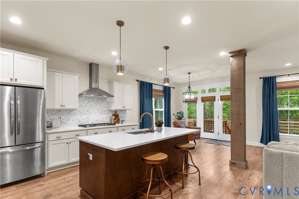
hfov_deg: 93.3
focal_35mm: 17
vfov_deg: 70.4
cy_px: 100
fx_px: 141
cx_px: 150
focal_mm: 17
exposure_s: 1/4
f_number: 8
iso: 640
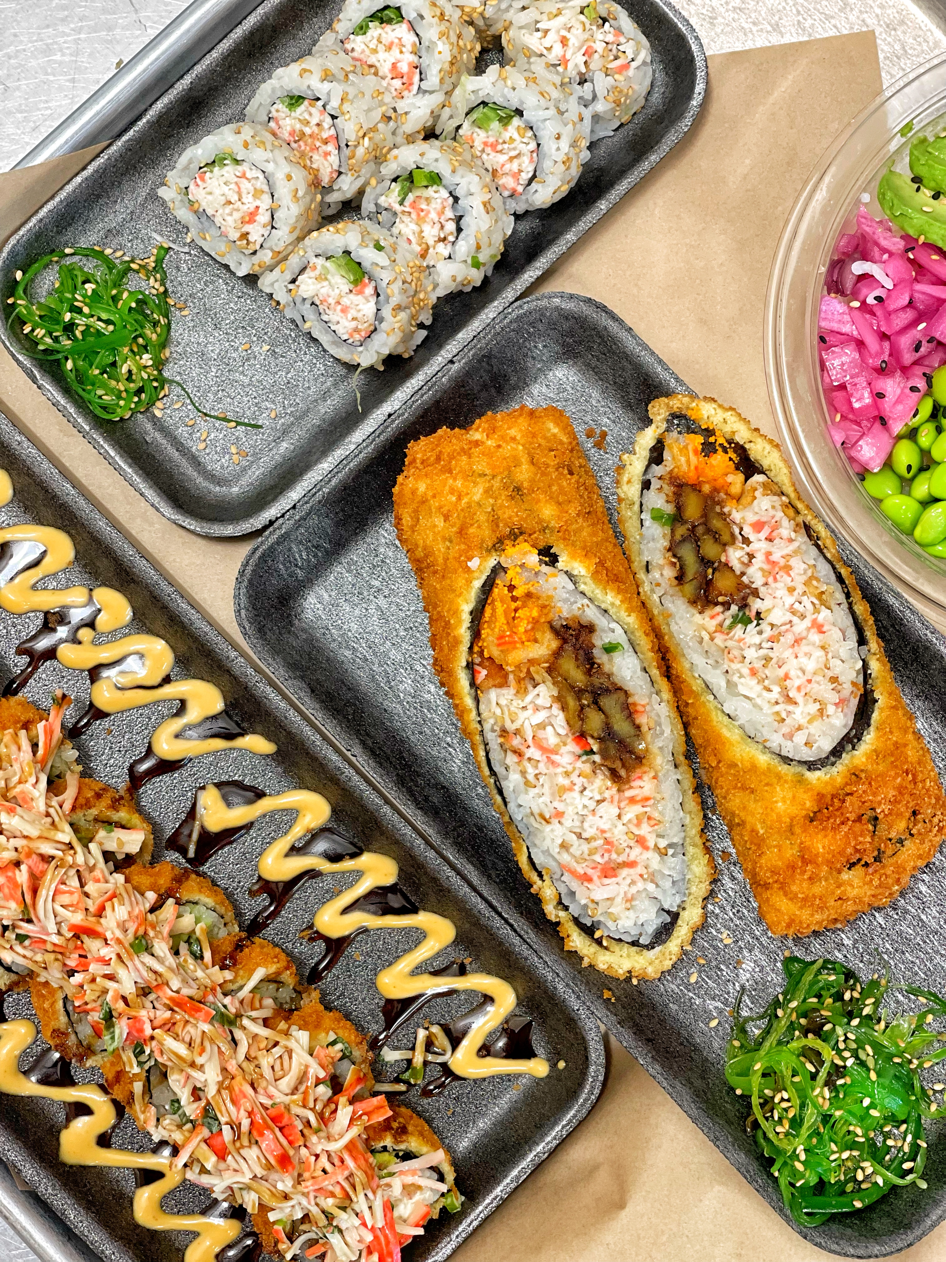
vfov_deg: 30.3
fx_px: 2332
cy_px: 631
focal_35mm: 64
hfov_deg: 22.9
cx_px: 473
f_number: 2.2
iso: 250
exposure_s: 1/40
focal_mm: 7.5
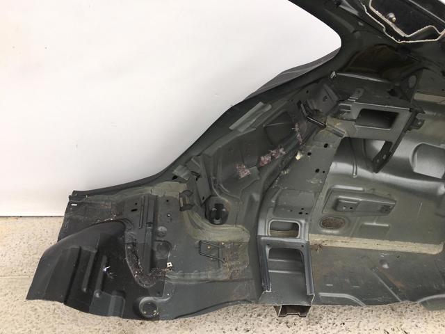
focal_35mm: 29
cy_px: 167
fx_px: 373
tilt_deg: -35.6
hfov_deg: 61.7
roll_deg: -2.8
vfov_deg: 48.2
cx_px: 222
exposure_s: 1/610
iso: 25
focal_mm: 4.15
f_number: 2.2
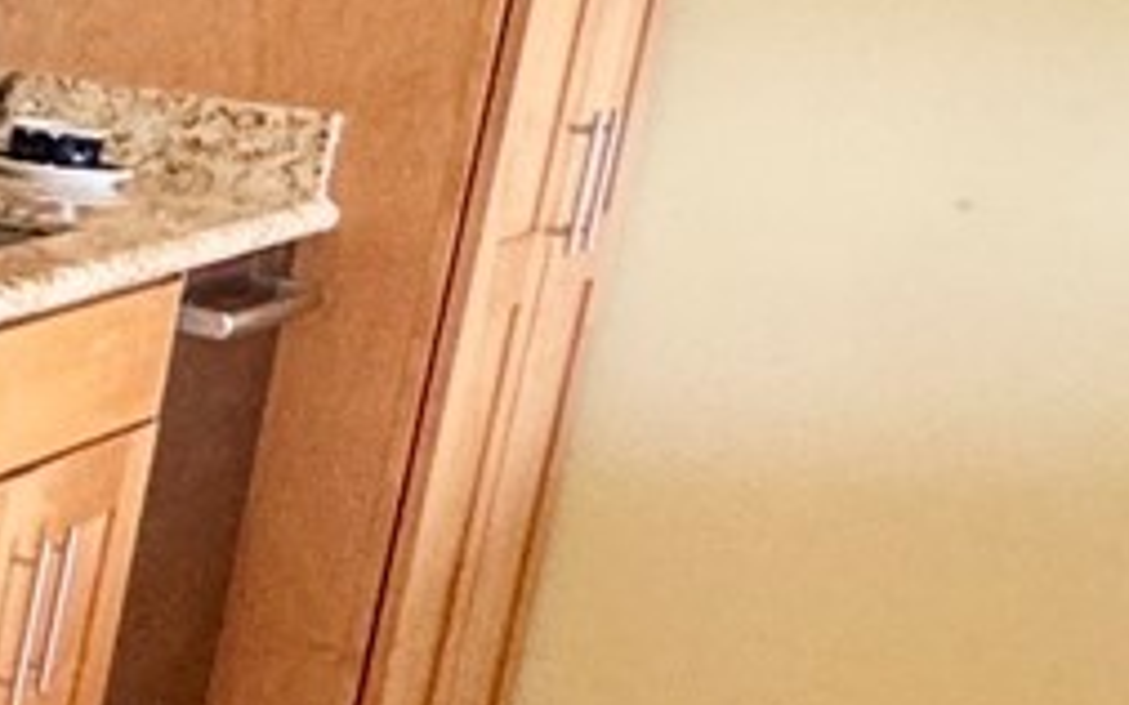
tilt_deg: -12.0
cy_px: 196
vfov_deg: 13.9
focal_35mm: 94
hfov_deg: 13.0
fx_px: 2892
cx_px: -1905
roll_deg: -3.7
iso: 200
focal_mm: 2.22
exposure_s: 1/120
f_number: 2.2
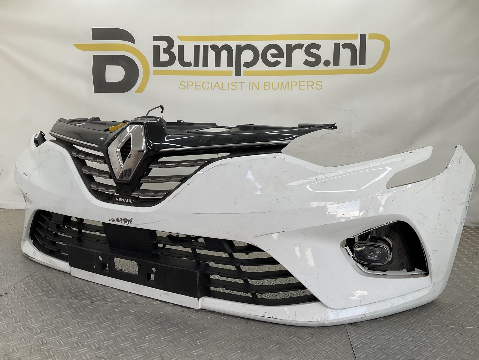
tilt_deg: -8.4
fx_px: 401
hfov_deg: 61.7
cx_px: 240
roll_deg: -3.0
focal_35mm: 29
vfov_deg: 48.2
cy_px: 180
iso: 16
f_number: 1.8
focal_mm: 3
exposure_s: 1/198
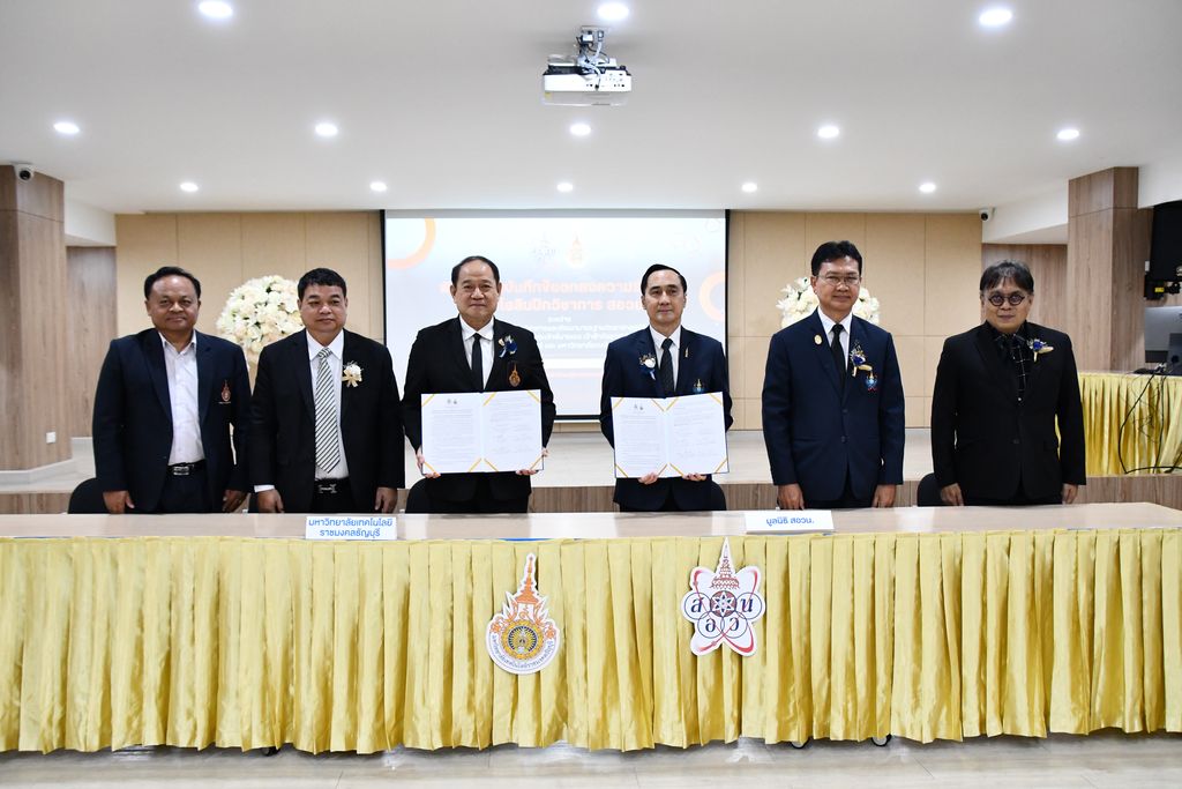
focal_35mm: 31
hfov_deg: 60.3
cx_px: 591
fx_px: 1018
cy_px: 394
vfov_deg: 42.3
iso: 2500
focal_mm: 21
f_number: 3.5
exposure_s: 1/125
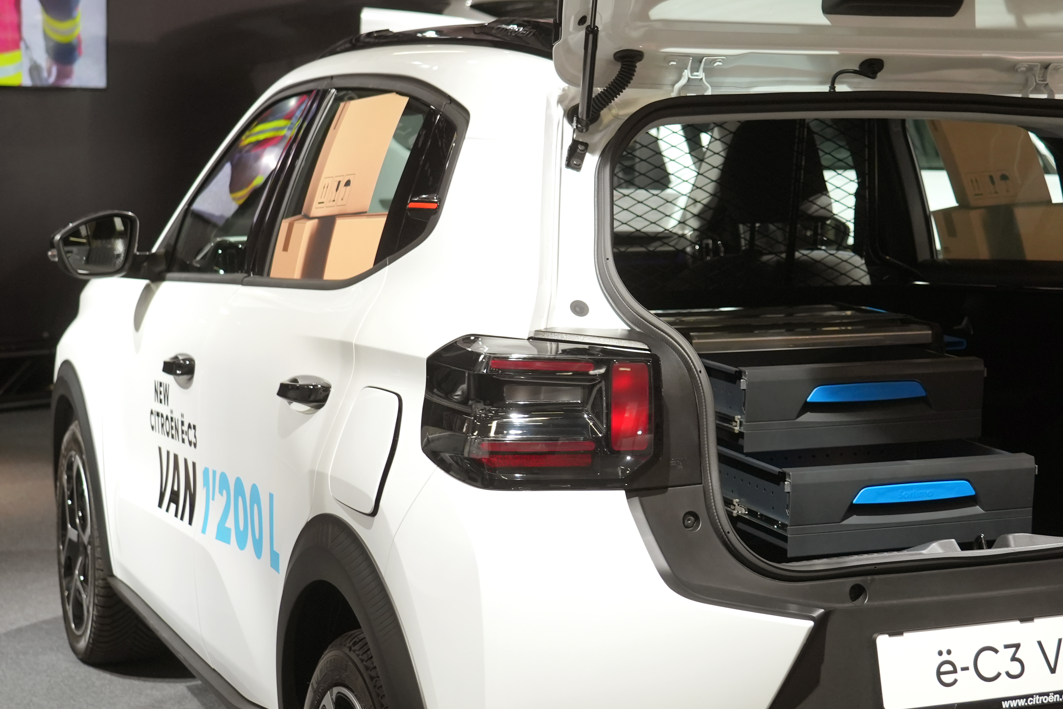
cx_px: 688
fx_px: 2067
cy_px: 310
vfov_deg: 19.4
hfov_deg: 28.7
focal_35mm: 70
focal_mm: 34
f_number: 4
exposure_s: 1/160
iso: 1000
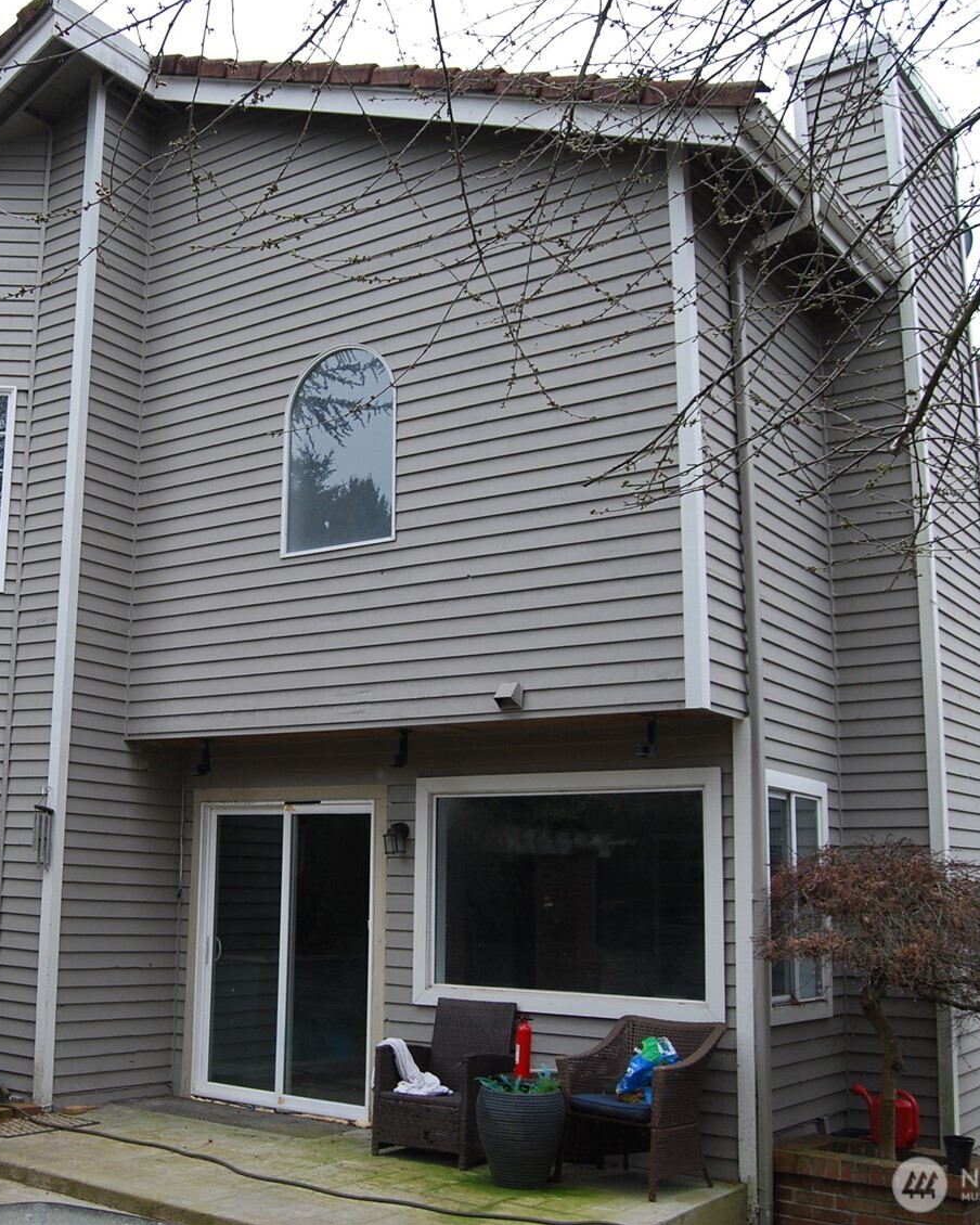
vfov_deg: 47.9
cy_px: 611
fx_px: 1378
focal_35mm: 38
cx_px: 240
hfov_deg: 38.1
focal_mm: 18
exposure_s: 1/100
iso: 200
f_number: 5
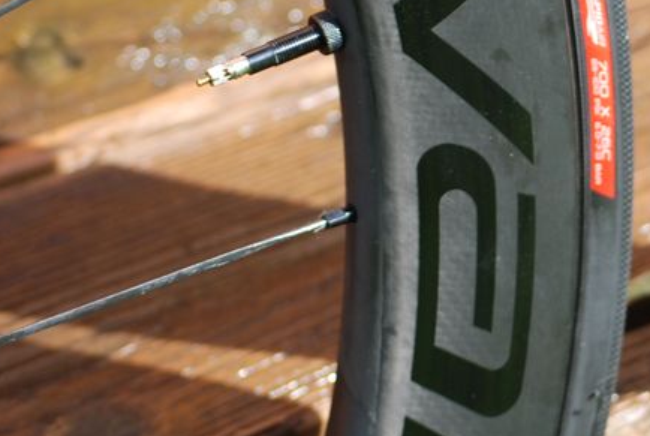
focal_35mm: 243
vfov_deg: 5.7
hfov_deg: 8.4
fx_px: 4404
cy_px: 56
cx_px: 777
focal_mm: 55
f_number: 4
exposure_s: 1/320
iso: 200
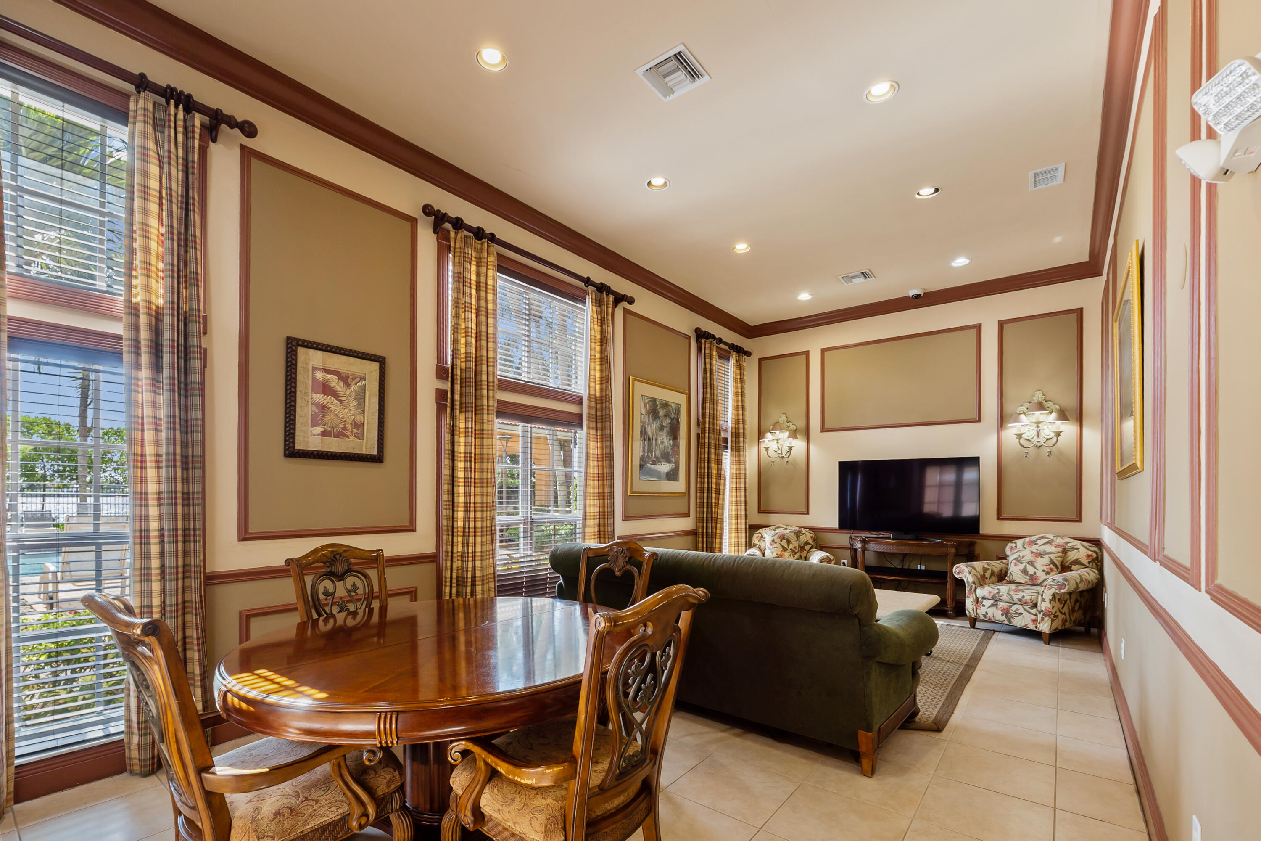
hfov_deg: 100.4
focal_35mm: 15
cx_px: 630
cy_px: 420
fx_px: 525
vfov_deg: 77.3
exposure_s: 1/6
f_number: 8
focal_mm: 10
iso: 100
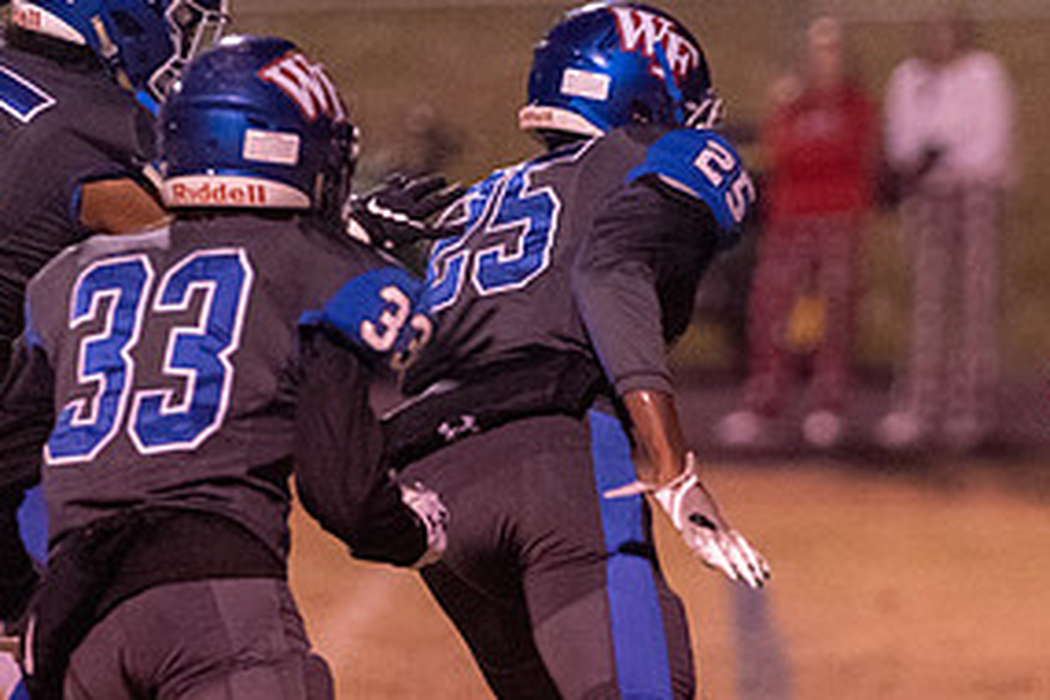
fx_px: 13941
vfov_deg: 2.9
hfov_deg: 4.3
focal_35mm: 478
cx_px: 844
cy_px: 471
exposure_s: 1/800
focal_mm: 200
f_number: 2.8
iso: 10000
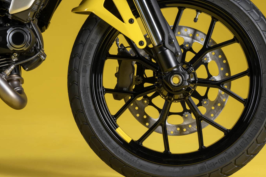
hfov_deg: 19.3
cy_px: 73
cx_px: 128
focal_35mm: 106
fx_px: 783
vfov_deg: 12.9
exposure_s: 1/160
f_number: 13
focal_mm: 70
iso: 100
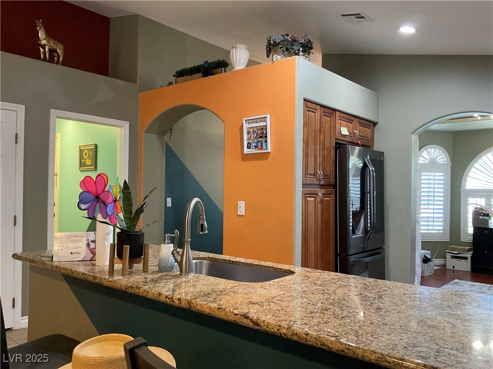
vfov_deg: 48.2
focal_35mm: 29
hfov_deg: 61.7
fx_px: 413
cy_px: 184
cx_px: 246
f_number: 1.8
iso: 250
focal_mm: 3
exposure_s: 1/60
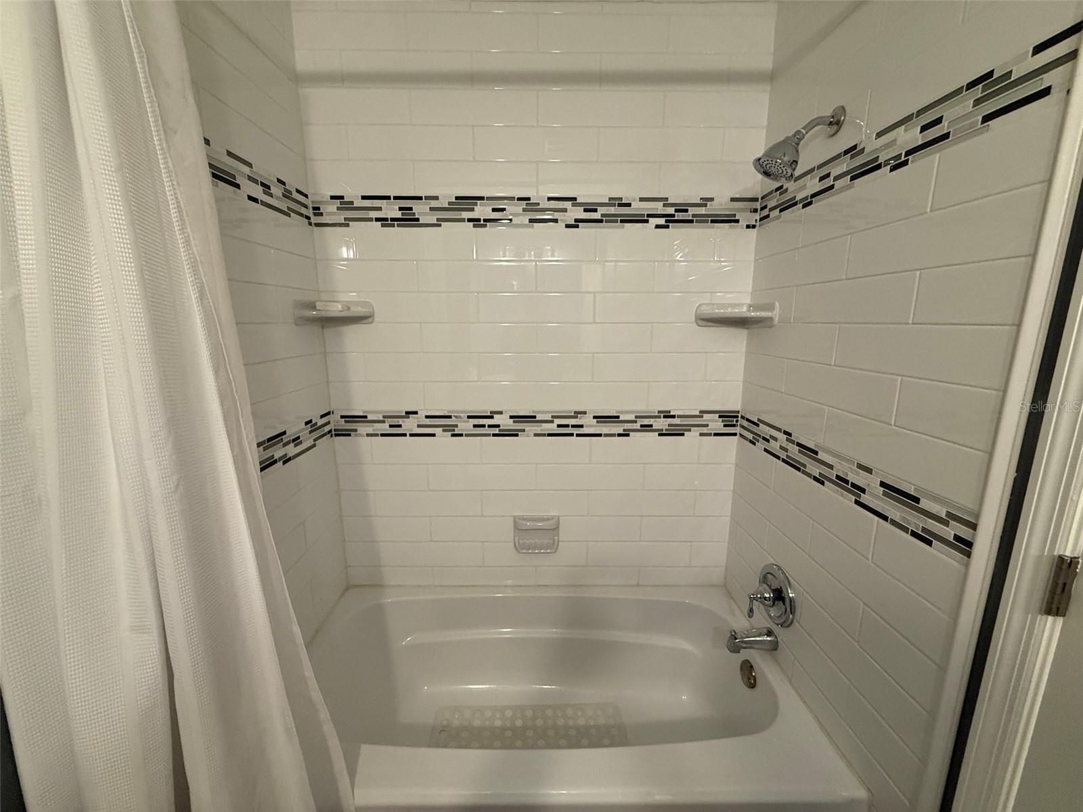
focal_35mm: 14
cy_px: 406
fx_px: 438
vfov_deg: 85.7
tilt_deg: -11.0
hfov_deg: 102.1
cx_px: 542
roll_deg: -0.5
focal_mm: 2.22
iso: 320
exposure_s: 1/60
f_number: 2.2
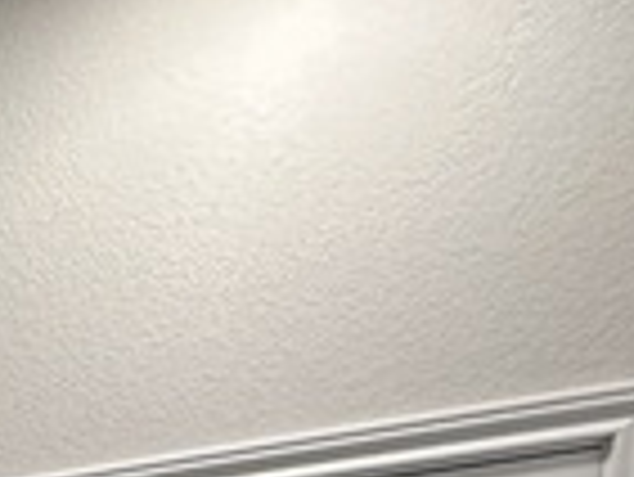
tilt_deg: -8.1
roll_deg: +0.1
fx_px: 1210
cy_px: 1084
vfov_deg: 15.2
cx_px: -681
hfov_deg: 18.0
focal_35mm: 66
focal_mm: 2.22
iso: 250
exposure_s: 1/120
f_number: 2.2
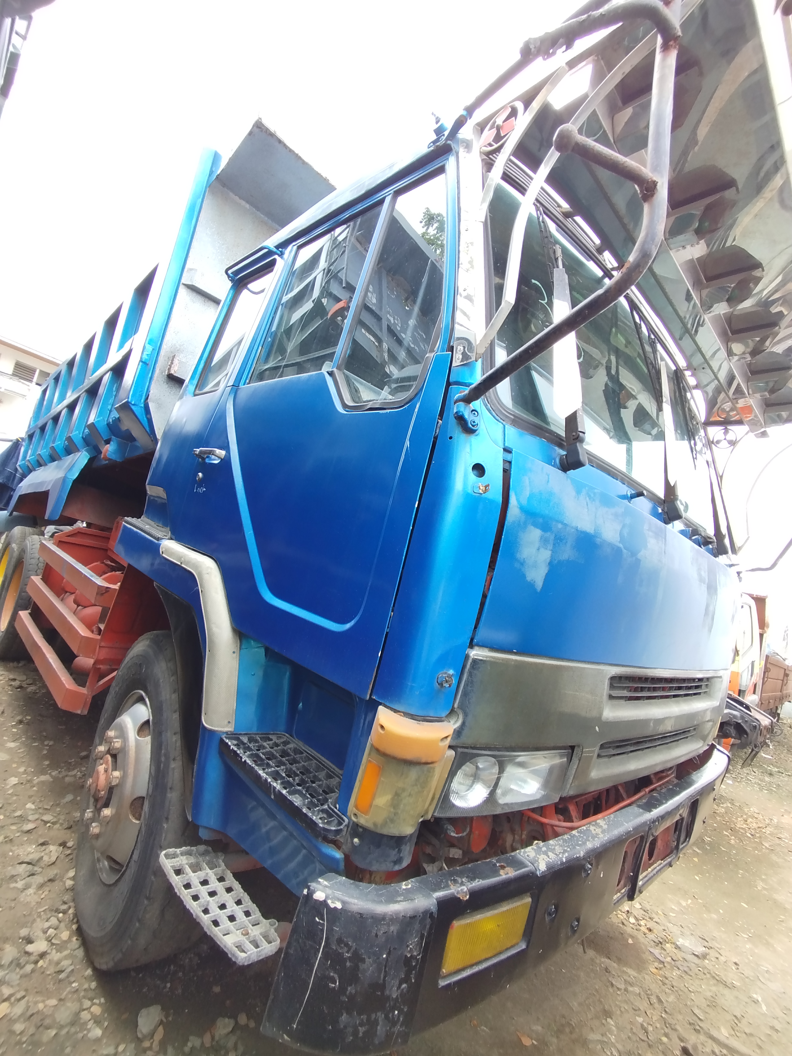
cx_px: 396
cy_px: 528
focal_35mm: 15
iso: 50
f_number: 2.2
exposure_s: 1/139
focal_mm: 1.65
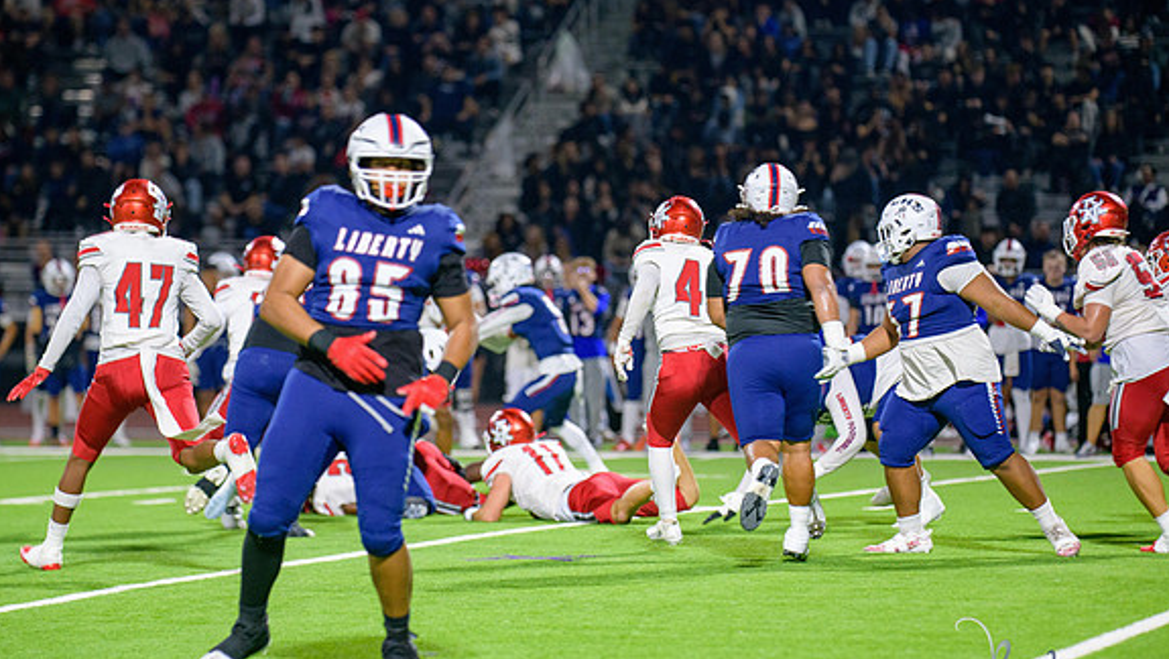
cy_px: 373
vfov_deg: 5.9
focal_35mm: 206
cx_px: 583
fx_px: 6388
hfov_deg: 10.5
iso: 2000
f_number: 2.8
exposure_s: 1/250
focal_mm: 195
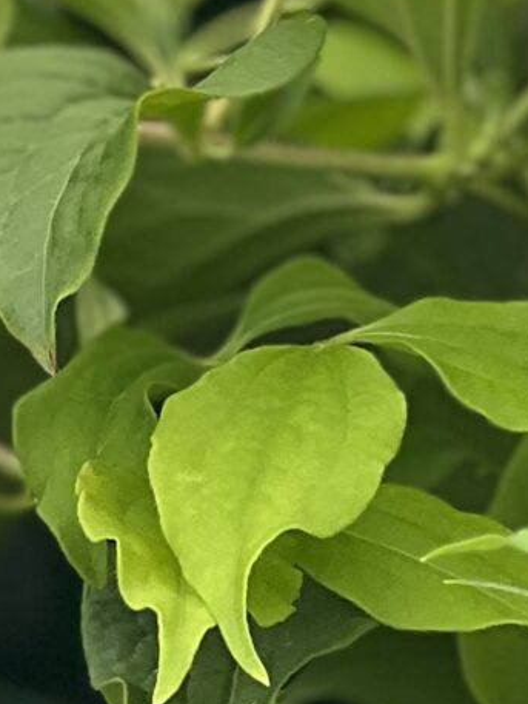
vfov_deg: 4.6
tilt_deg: -15.1
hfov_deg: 3.4
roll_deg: -0.2
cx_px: -596
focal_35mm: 431
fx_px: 8761
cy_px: -239
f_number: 2.8
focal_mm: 9
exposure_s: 1/121
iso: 40
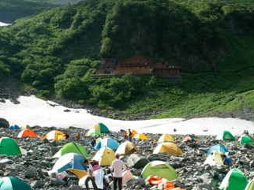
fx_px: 359
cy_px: 100
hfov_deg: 38.7
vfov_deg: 29.6
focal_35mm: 49
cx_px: 156
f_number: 5
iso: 100
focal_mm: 24.2
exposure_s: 1/125
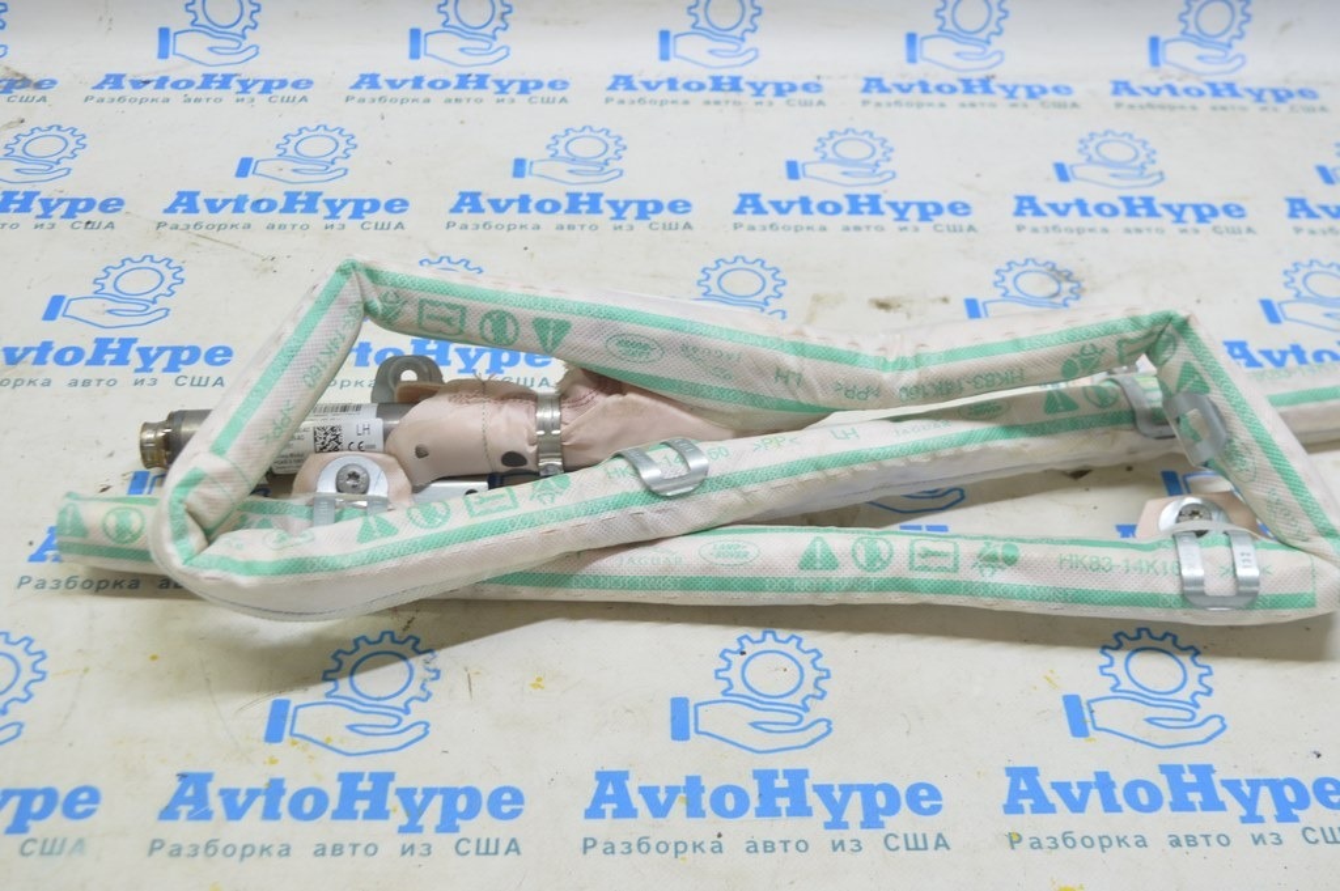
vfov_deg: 30.8
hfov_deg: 45.0
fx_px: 1618
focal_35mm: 44
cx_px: 670
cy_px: 446
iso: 400
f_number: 5.6
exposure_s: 1/20
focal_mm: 29
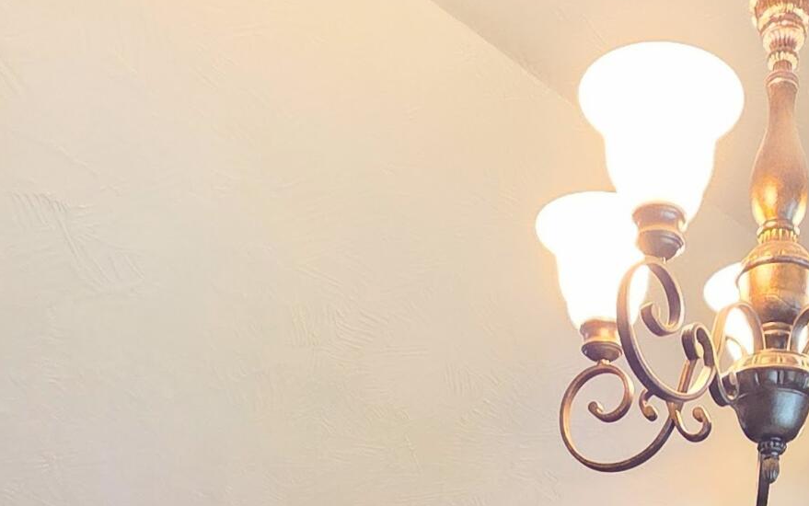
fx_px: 1037
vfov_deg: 20.5
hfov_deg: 40.9
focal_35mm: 47
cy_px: 879
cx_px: 641
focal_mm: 2.2
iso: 1000
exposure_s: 1/60
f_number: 2.2
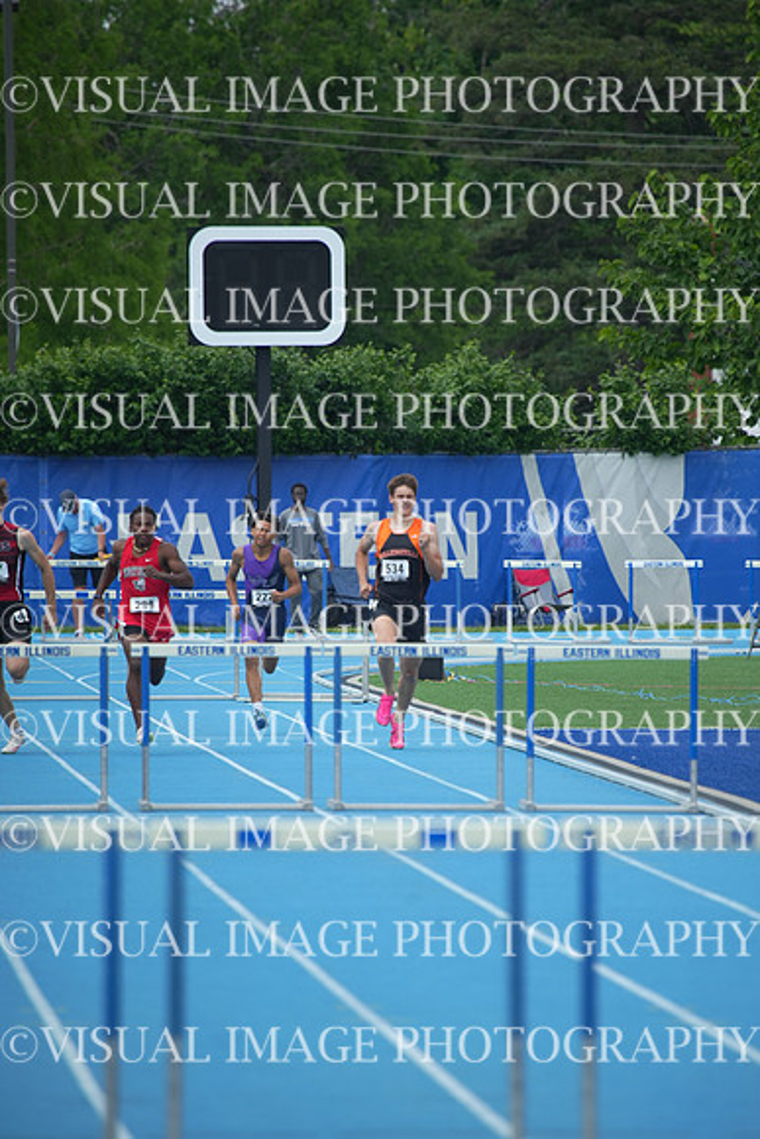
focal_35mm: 400
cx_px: 380
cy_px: 570
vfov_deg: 5.2
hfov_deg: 3.4
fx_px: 12658
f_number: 5.6
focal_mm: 400
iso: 400
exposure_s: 1/1250
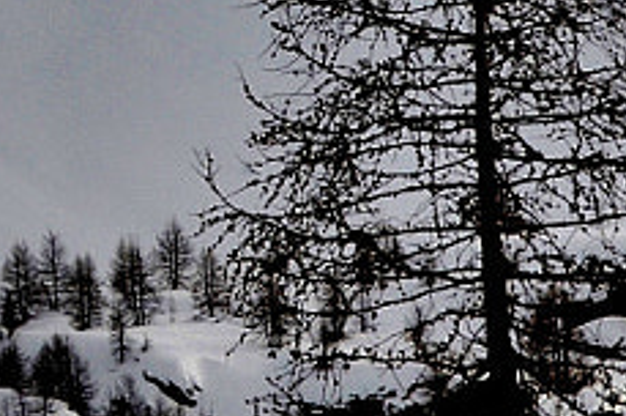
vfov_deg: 3.4
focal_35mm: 398
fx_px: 6911
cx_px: -1181
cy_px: -163
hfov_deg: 5.0
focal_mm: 38
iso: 200
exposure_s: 1/320
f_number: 14
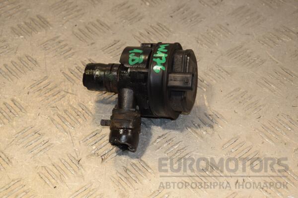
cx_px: 149
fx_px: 869
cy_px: 99
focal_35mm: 105
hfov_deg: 19.5
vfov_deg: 13.0
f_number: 8
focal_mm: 70
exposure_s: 1/200
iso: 800
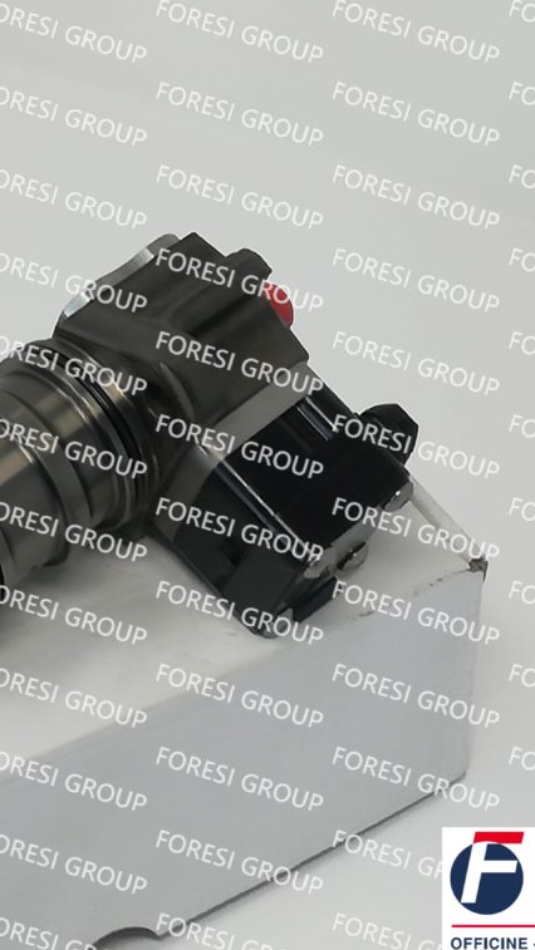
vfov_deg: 25.3
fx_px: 2118
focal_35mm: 84
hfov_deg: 14.3
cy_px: 471
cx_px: 89
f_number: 2.2
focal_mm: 3.81
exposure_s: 1/110
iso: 50
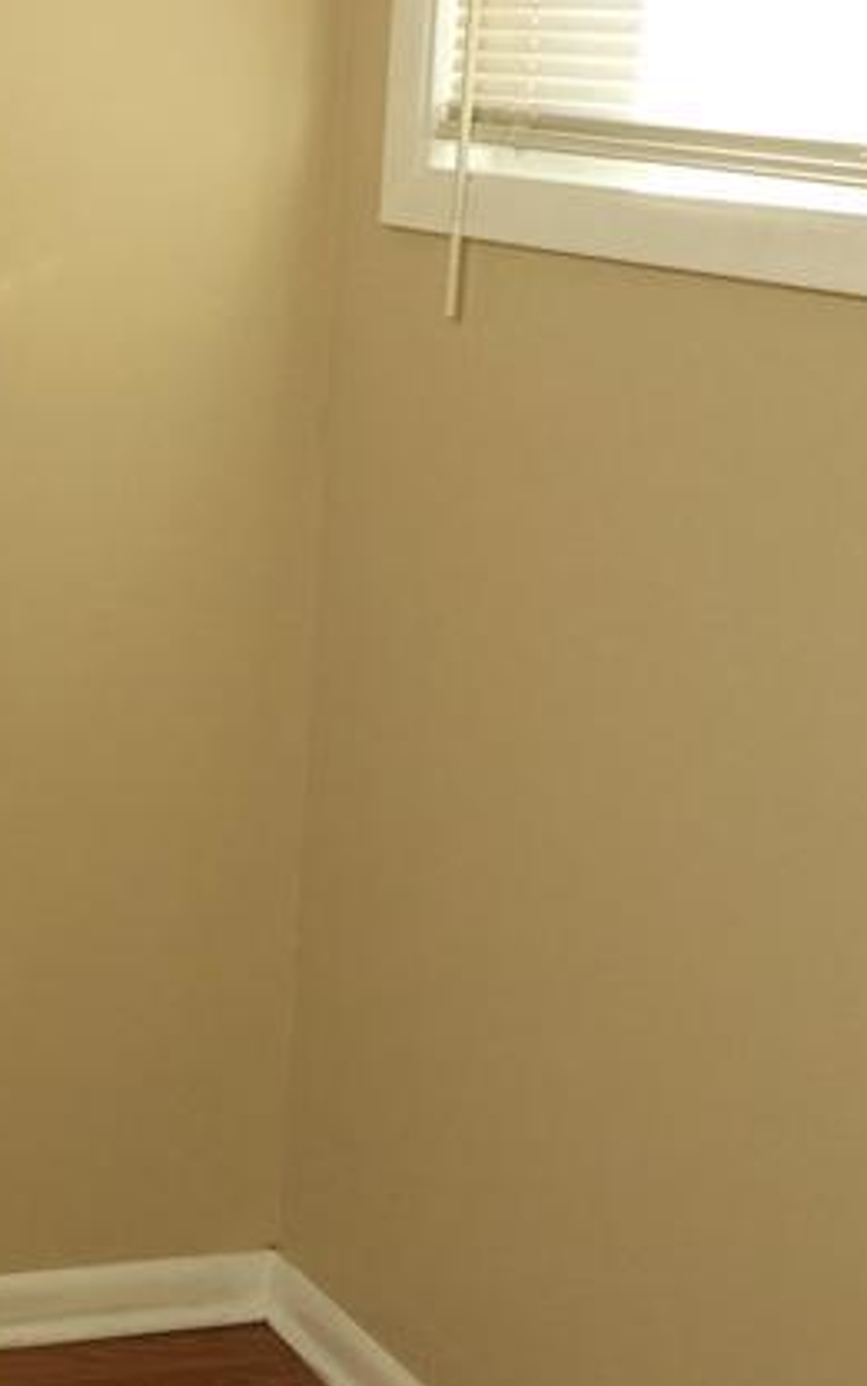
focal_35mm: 60
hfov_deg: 17.6
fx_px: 2266
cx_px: -681
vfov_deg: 33.5
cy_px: 396
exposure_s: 1/250
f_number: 8
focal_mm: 16
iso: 3200
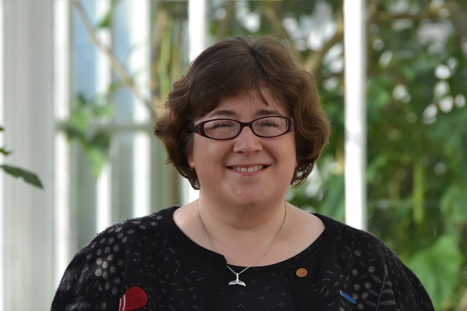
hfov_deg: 9.5
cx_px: 234
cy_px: 156
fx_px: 2821
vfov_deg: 6.3
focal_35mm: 218
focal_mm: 145
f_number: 5.6
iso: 180
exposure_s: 1/500
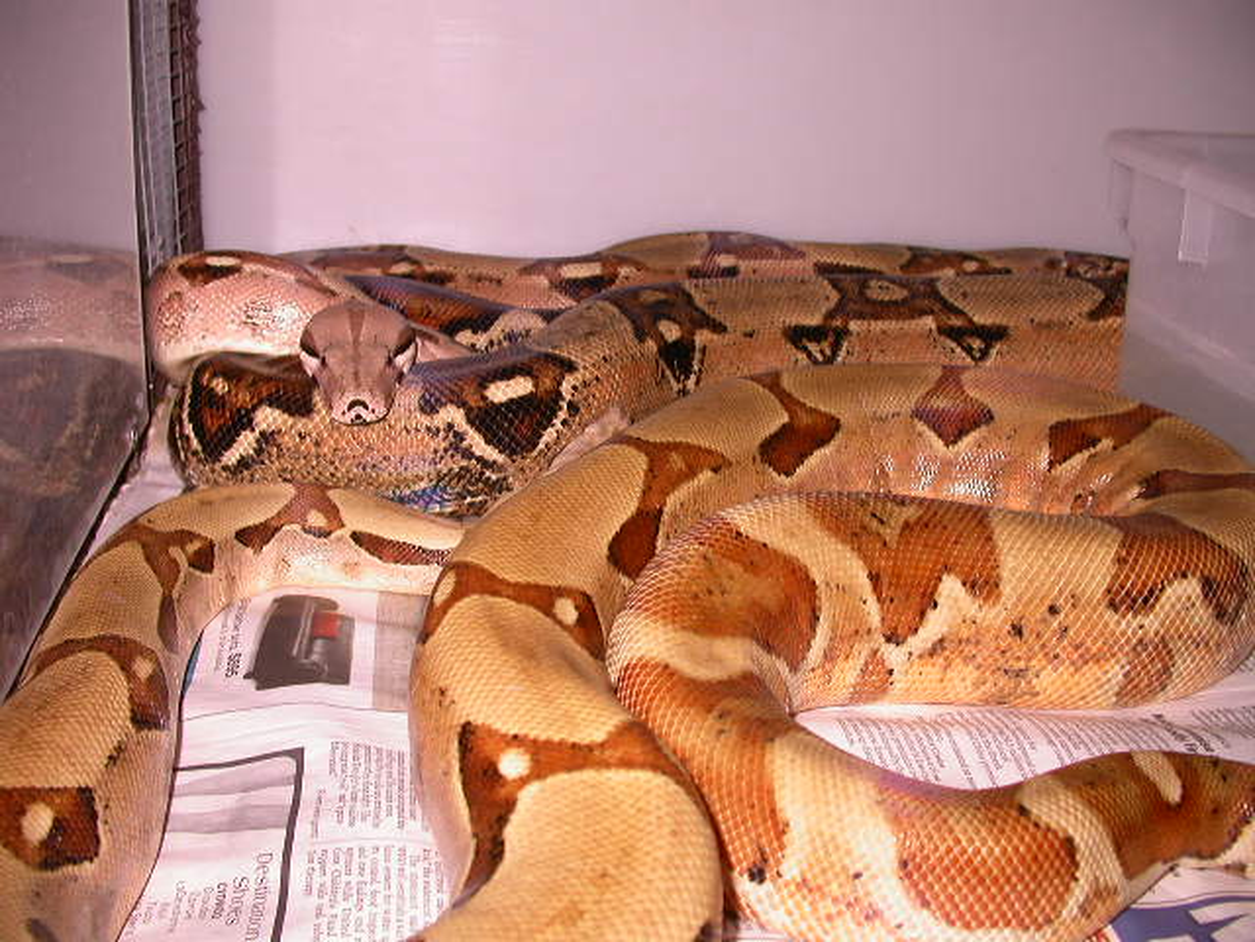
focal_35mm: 38
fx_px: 1378
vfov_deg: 37.7
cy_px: 471
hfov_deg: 49.0
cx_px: 628
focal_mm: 7.85
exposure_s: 1/60
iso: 100
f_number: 2.6
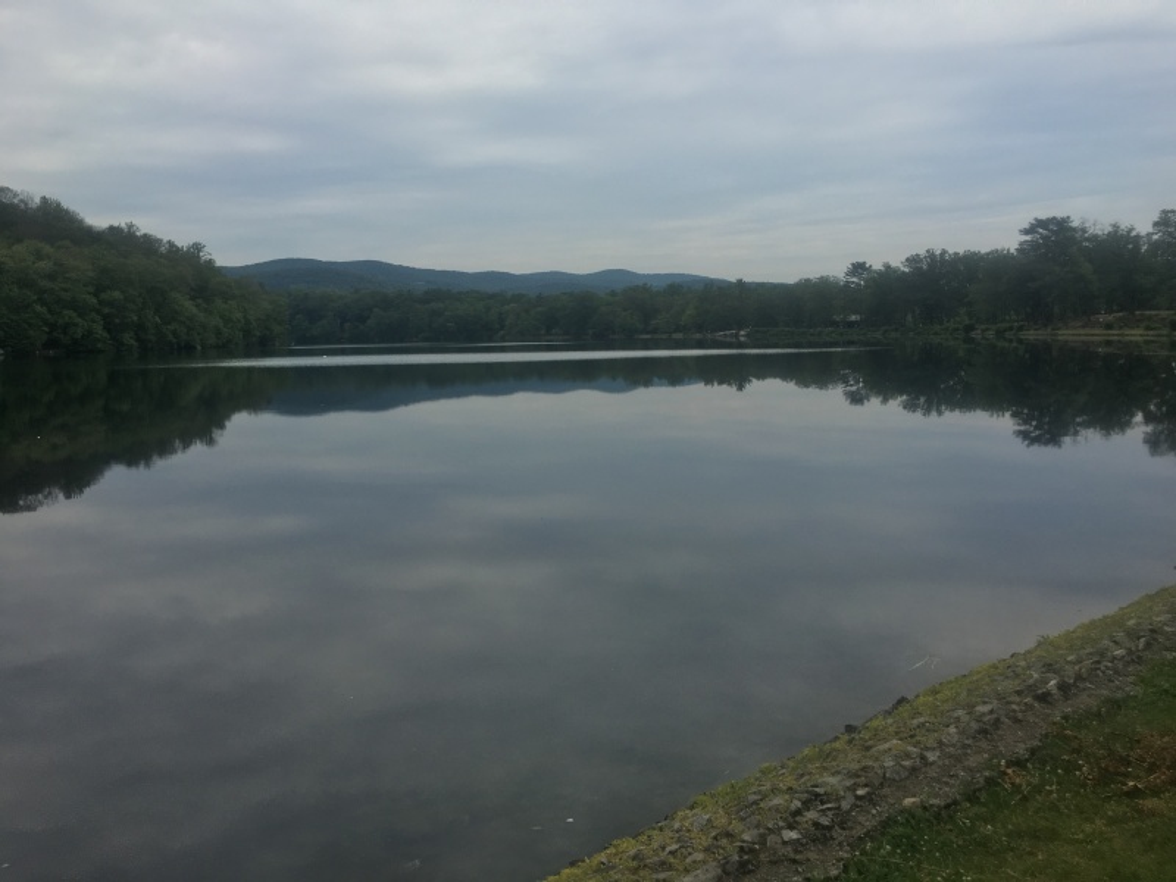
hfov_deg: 61.7
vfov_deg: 48.2
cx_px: 588
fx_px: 985
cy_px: 441
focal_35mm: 29
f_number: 2.2
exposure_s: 1/1479
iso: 25
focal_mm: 4.15
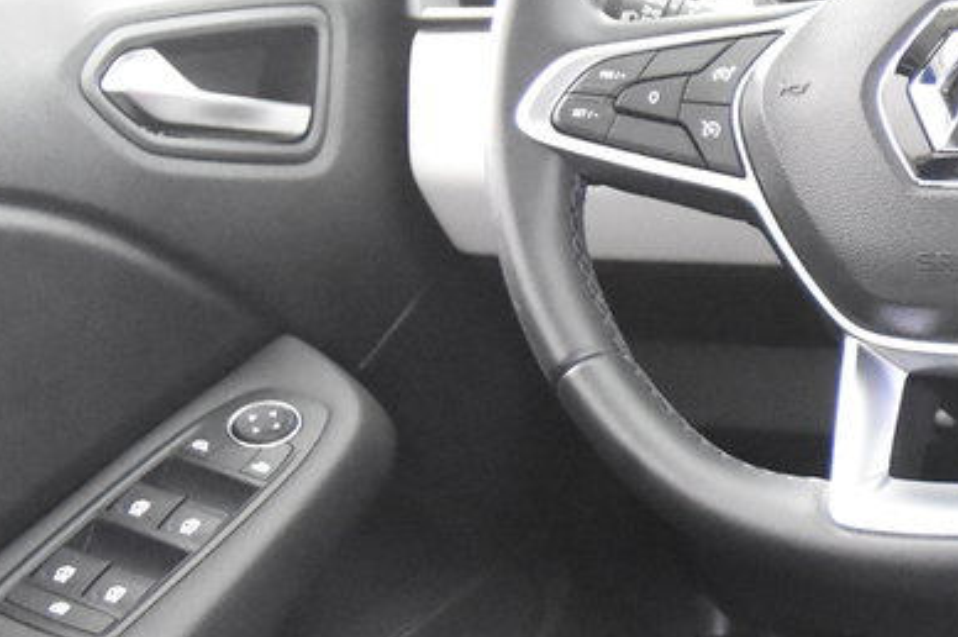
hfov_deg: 18.0
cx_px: 1072
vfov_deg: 12.5
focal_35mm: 109
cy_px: 465
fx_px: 2898
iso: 9000
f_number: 3
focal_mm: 22
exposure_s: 1/30
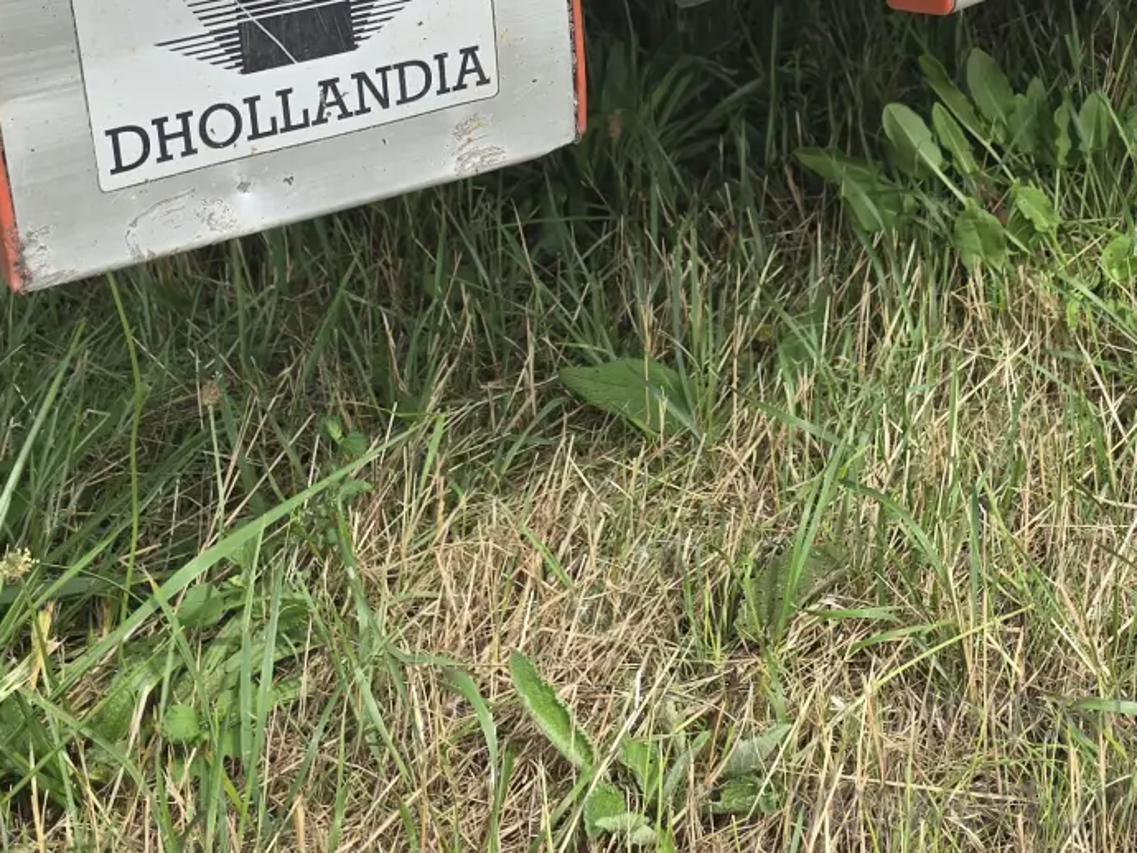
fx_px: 2103
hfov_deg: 29.1
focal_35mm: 64
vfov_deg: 22.0
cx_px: 1022
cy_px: -26
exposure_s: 1/210
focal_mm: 6.3
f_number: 1.7
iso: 12
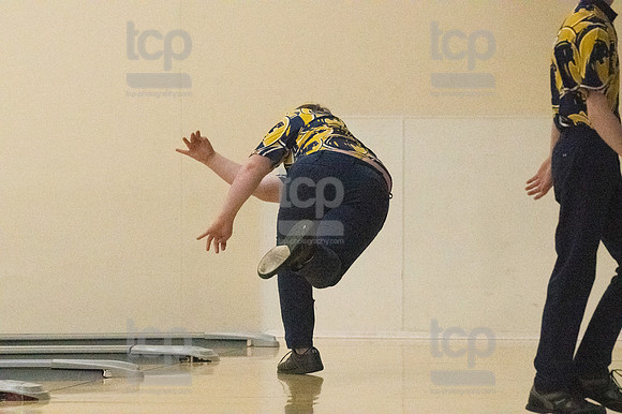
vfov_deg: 7.0
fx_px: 3367
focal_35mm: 195
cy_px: 207
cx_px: 311
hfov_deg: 10.6
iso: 10000
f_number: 4.5
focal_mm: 130
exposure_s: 1/1250
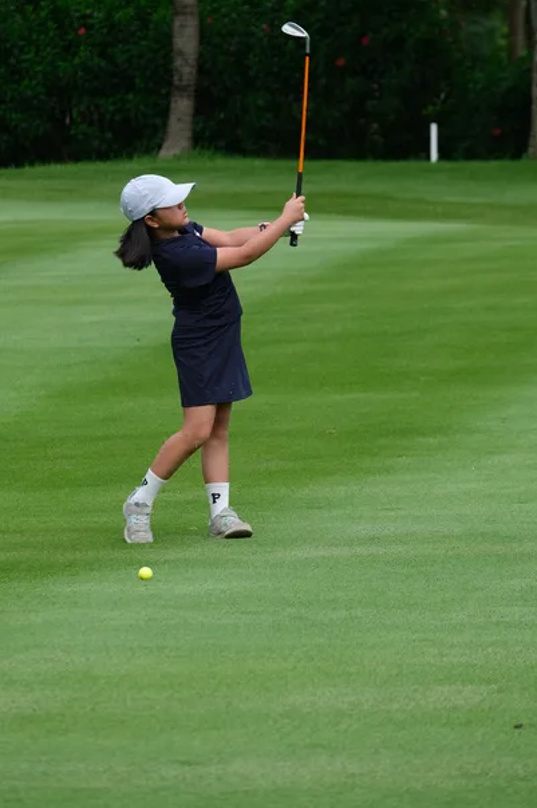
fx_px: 5177
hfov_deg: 5.9
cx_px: 239
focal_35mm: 231
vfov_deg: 8.9
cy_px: 292
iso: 160
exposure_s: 1/450
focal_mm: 115.9
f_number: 5.6
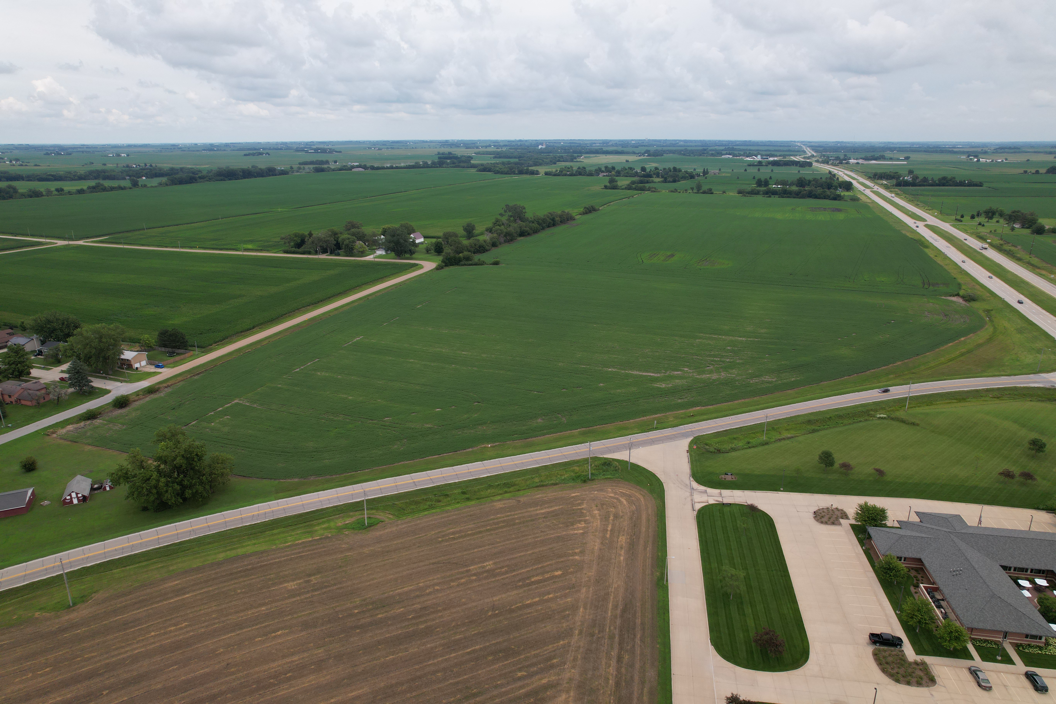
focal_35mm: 22
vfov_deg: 57.2
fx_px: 645
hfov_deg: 78.6
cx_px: 528
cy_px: 352
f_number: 2.8
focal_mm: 8.38
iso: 130
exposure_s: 1/60
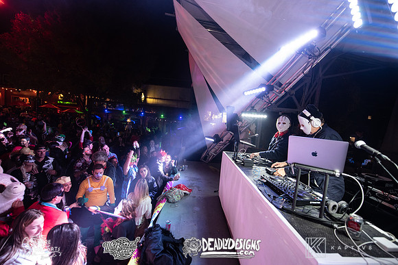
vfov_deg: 81.2
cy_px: 132
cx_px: 199
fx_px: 155
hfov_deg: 104.2
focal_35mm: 14
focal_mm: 14
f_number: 3.5
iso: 2000
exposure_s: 1/60
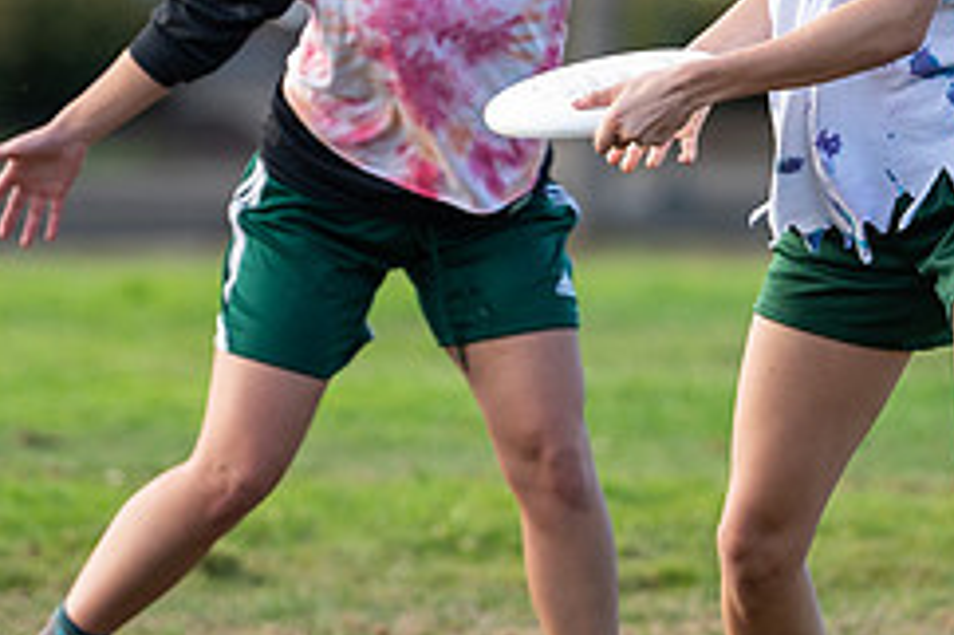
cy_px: -133
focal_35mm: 755
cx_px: 662
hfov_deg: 2.7
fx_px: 19993
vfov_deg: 1.8
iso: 320
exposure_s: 1/1600
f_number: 2.8
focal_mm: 200
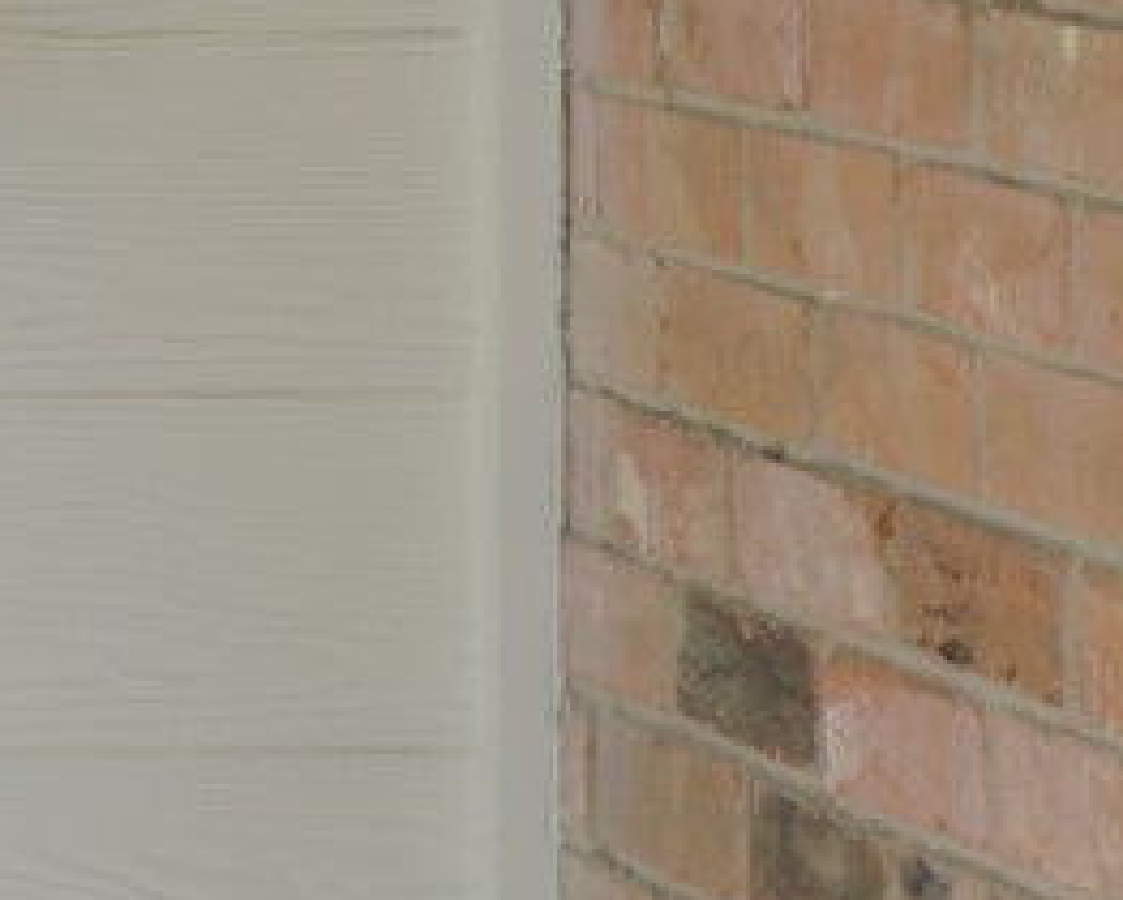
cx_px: -2387
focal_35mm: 272
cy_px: -334
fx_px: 9047
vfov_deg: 5.7
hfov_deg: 6.4
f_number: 4
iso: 100
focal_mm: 35
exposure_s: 1/25
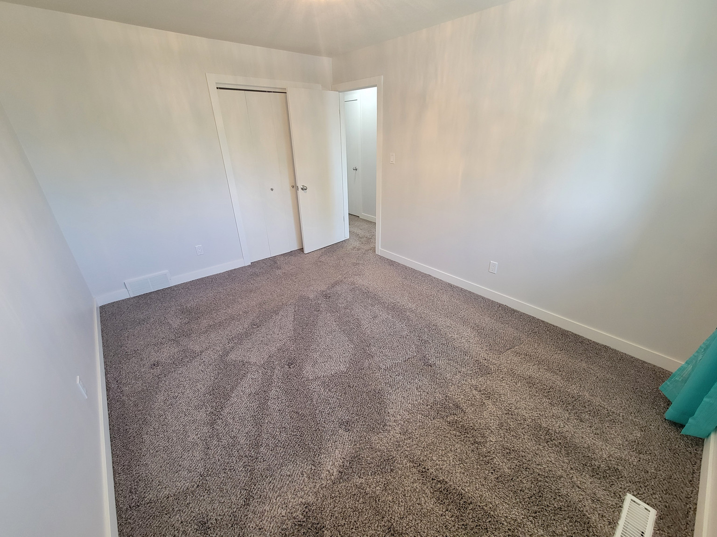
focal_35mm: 13
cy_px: 268
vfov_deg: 89.9
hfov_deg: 106.2
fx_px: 269
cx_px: 358
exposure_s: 1/60
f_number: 2.2
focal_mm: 2.2
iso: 200
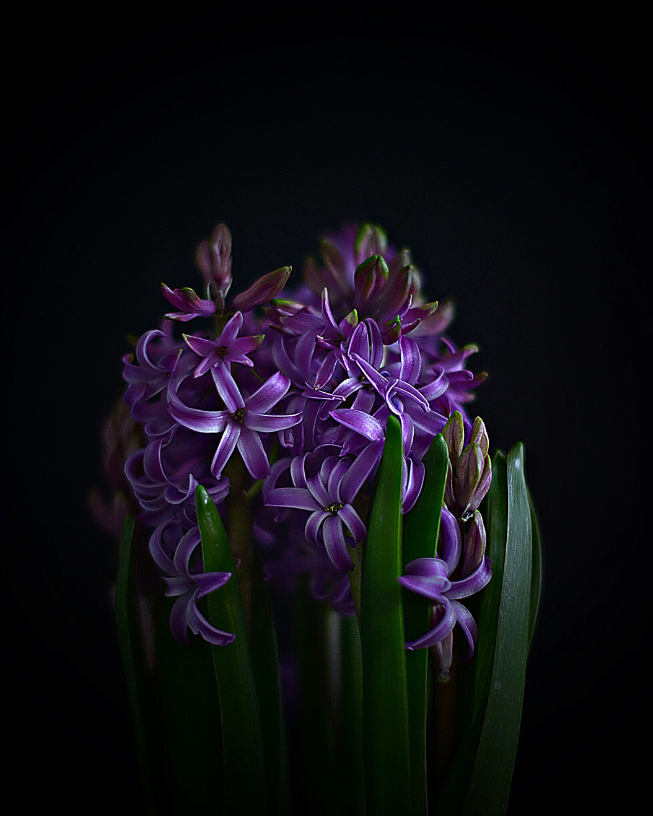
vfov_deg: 33.0
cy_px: 443
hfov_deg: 26.7
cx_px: 330
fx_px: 1377
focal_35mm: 57
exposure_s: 1/50
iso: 450
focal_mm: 50
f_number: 1.6
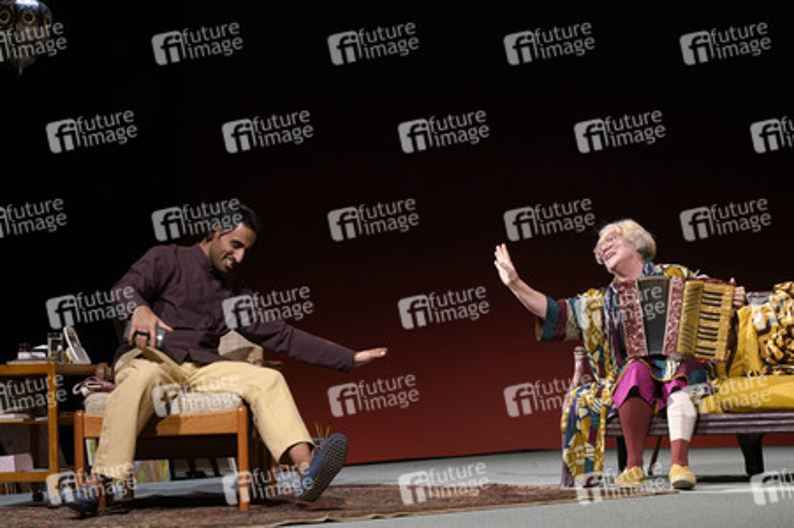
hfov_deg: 29.3
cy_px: 264
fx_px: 1521
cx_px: 397
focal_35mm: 69
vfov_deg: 19.7
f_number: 5.6
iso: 1600
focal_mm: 69
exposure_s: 1/200
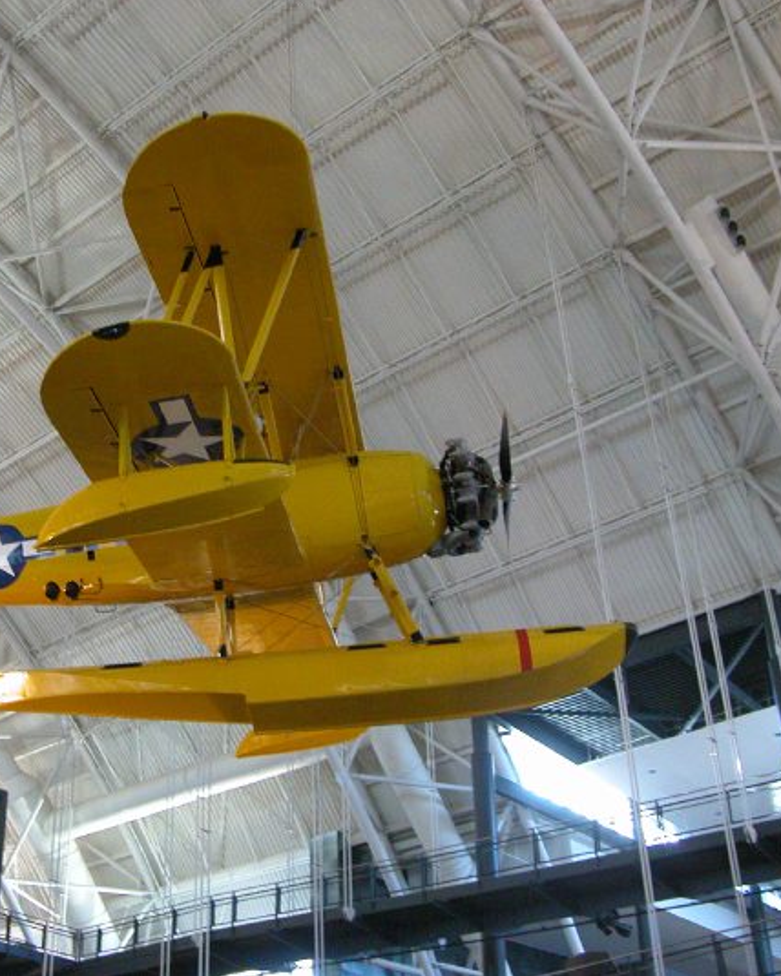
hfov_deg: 32.3
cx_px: 221
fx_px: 1329
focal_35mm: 46
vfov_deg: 40.3
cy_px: 487
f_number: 2.8
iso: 400
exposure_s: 1/25.8
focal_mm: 8.9
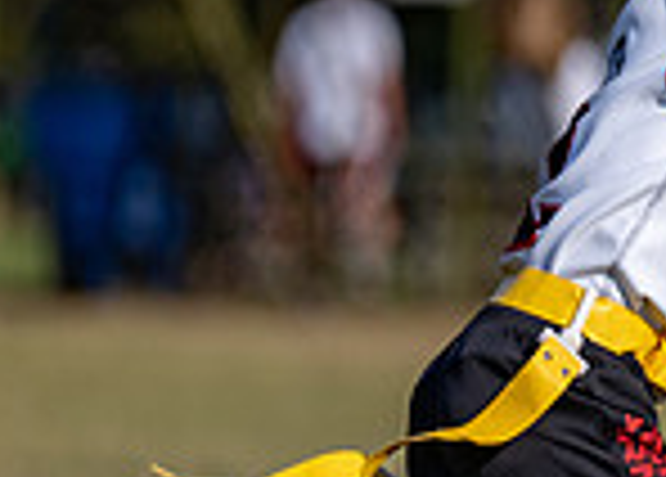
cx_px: 1495
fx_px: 17664
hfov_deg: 2.2
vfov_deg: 1.5
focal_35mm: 933
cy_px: 272
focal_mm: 200
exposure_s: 1/3200
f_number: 2.8
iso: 100
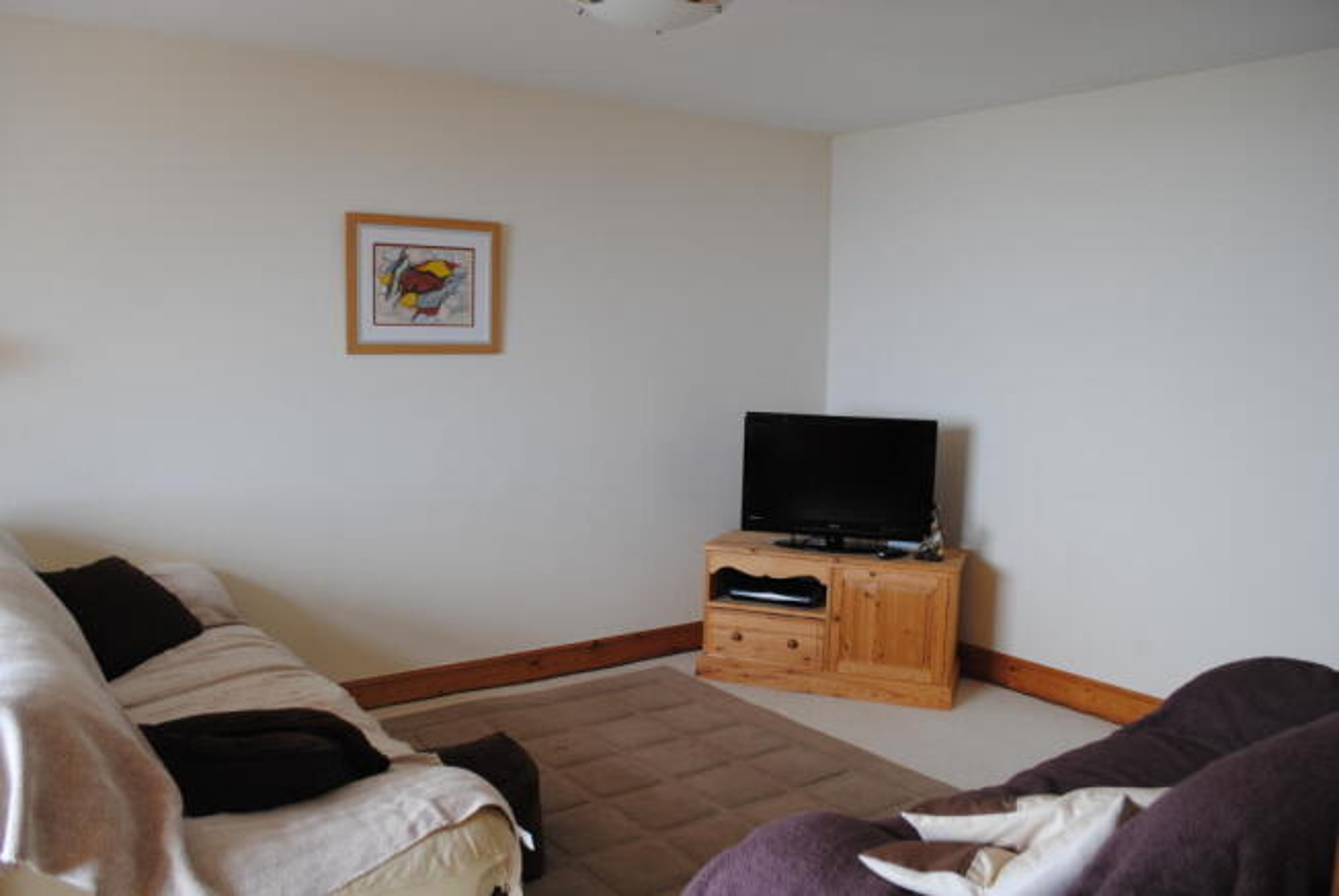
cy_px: 448
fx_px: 1005
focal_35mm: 27
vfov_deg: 48.0
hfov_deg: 67.3
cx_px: 670
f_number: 4.5
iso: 200
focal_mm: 18
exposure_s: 1/80
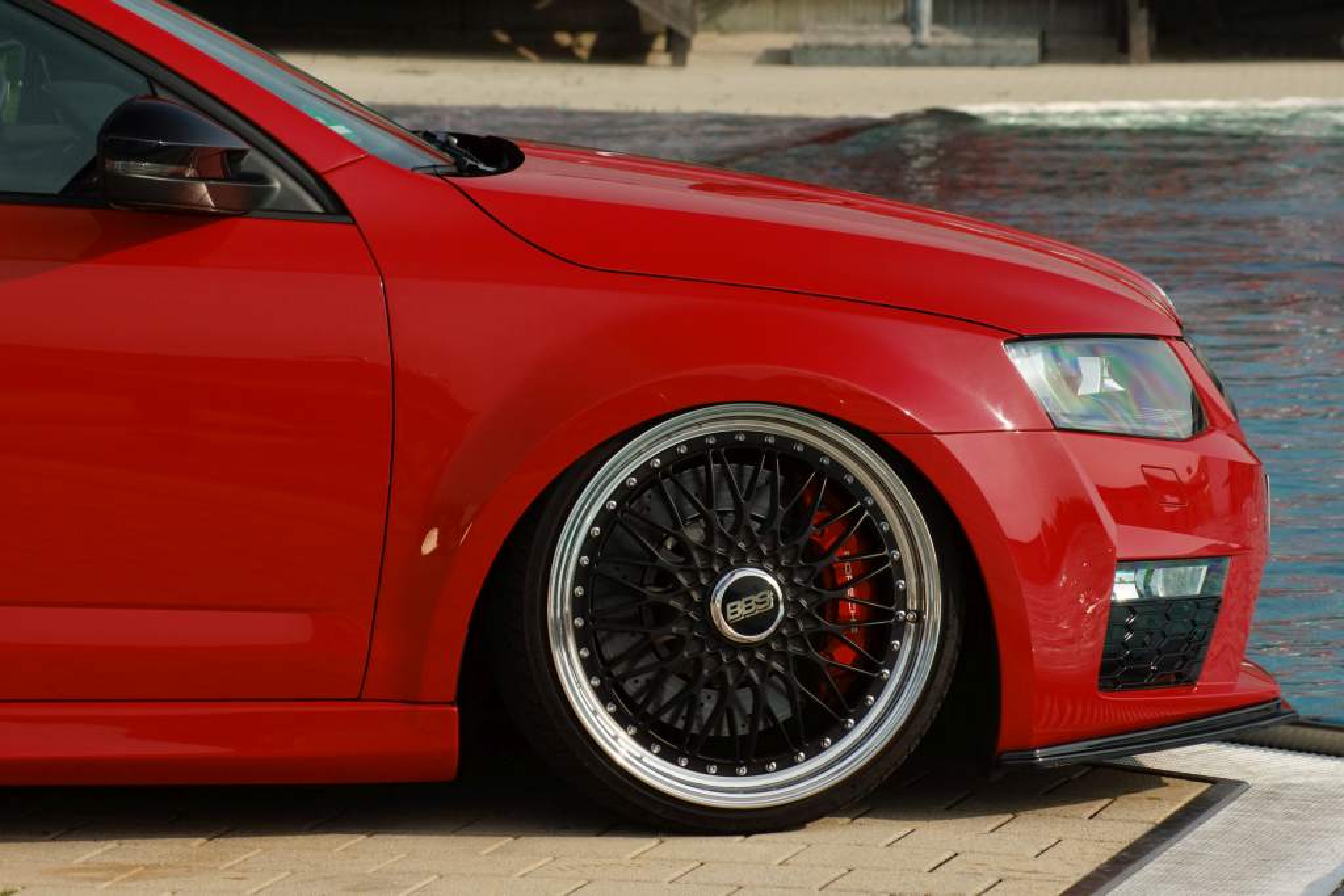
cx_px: 672
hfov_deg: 9.8
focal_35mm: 210
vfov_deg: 6.5
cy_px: 448
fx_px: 7841
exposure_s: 1/800
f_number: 9
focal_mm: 140
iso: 1000
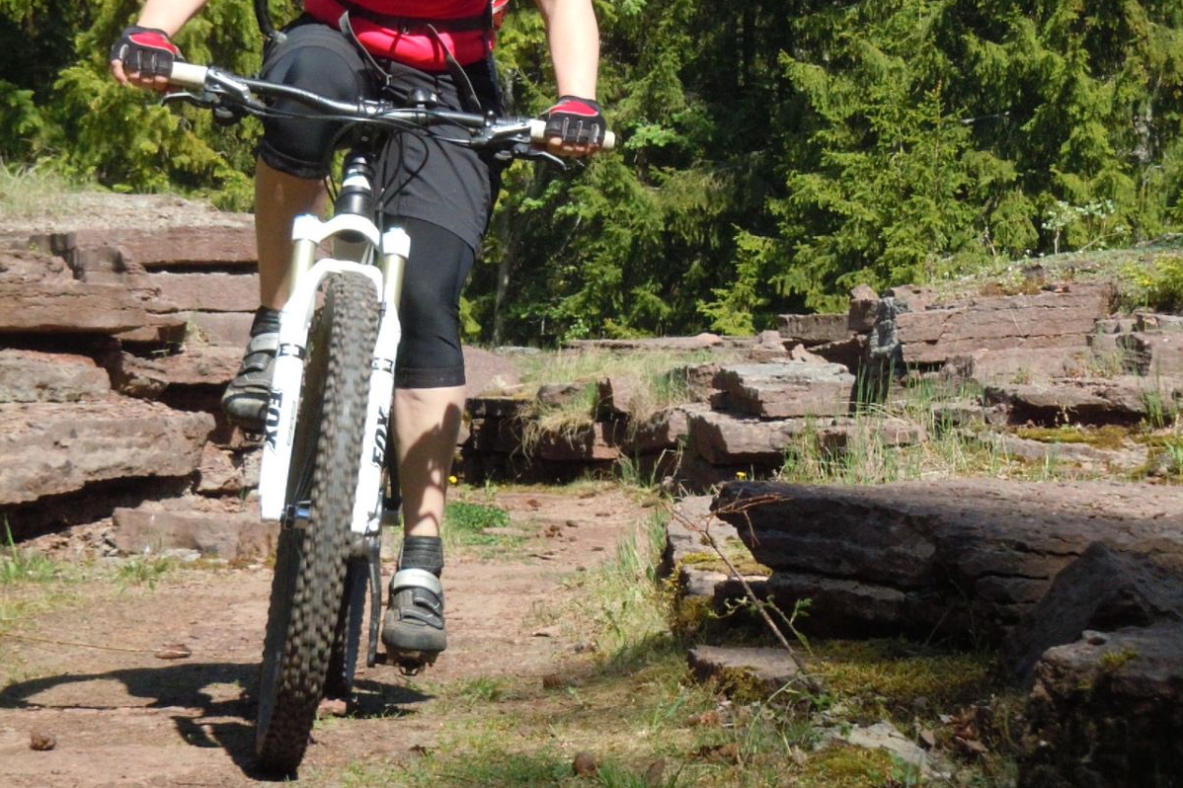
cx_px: 592
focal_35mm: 107
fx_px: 3515
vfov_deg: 12.8
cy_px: 293
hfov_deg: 19.1
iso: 400
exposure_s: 1/400
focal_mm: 13.9
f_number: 8.6
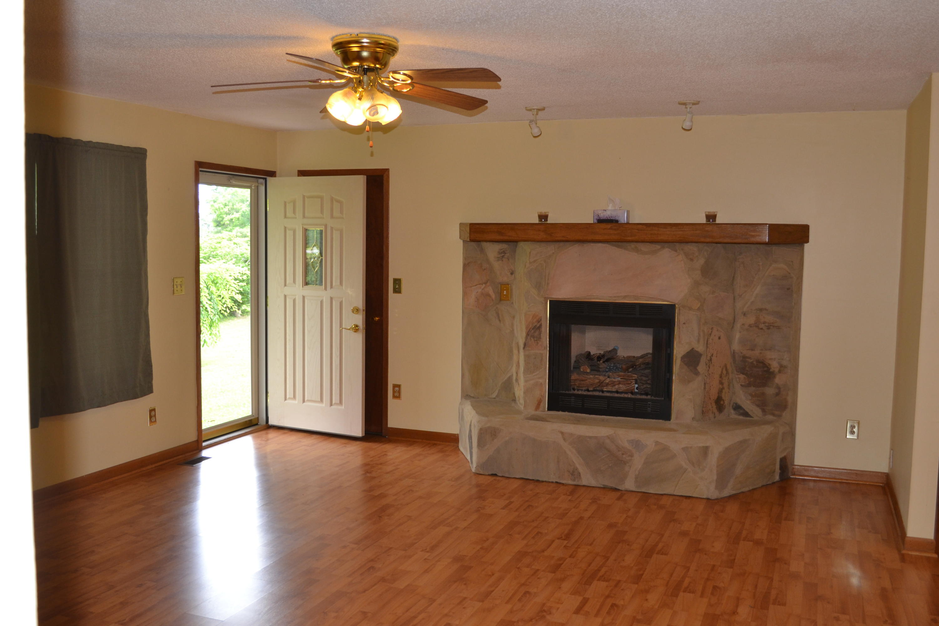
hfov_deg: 57.2
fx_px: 861
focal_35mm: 33
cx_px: 470
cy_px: 313
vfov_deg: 40.0
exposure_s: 1/80
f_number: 4
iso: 400
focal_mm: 22
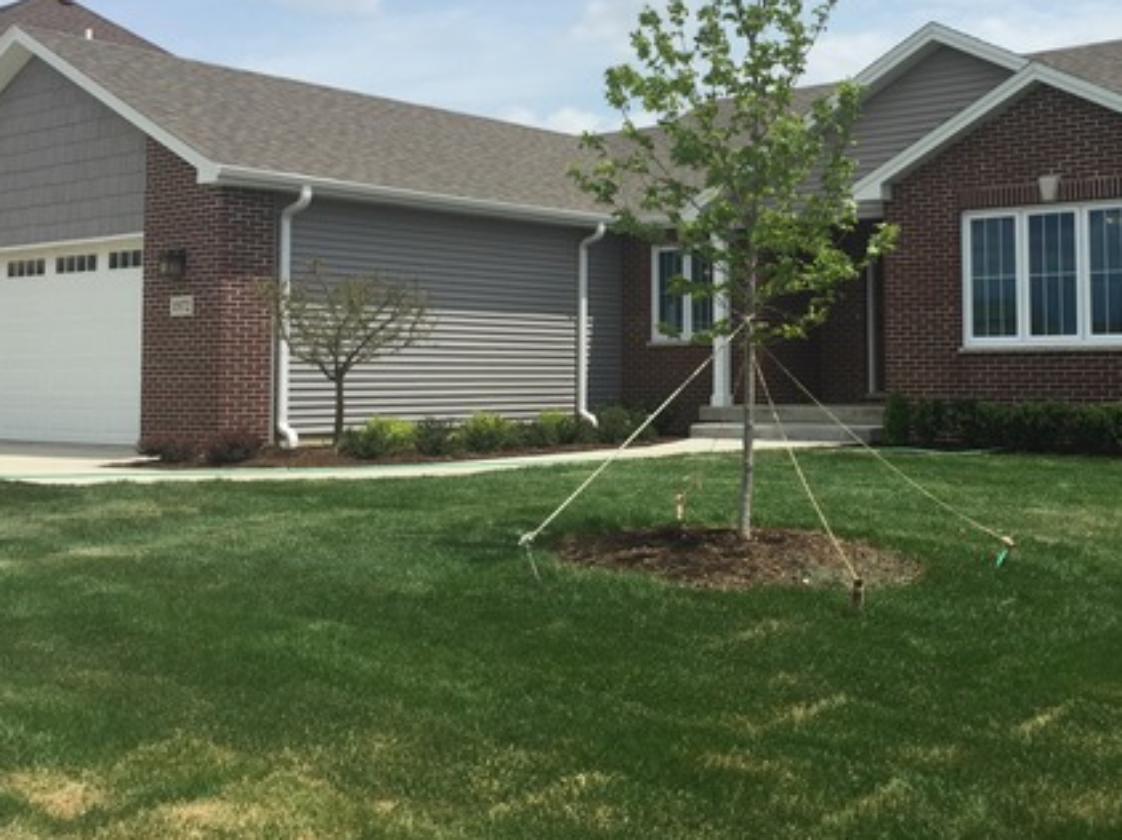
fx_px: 1425
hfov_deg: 42.4
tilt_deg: +5.6
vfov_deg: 32.5
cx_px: 752
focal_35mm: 44
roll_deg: -0.4
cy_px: 266
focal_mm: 4.15
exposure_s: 1/2475
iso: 32
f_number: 2.2
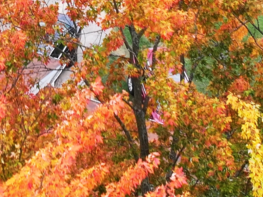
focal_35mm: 158
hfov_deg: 12.3
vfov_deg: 9.1
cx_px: -8
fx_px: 1200
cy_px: -122
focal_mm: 12.29
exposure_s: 1/400
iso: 120
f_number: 2.8
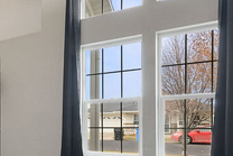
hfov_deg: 37.1
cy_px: 122
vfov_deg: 30.6
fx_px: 278
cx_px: -31
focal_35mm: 43
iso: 100
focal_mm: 14
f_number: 8
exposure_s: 1/4
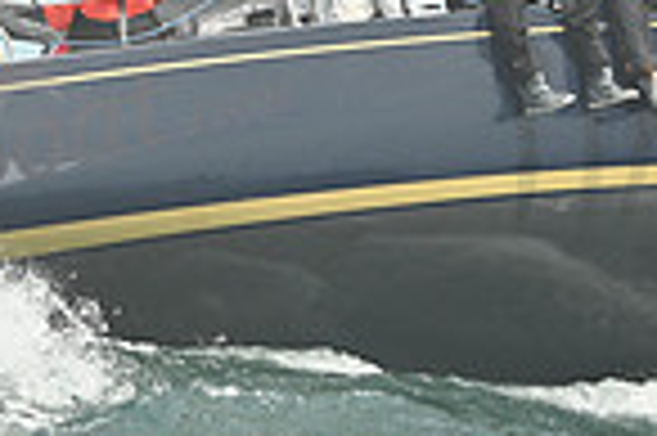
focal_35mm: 279
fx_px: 5086
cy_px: -137
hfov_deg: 7.4
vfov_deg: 4.9
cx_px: 526
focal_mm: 70
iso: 320
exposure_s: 1/1250
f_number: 8
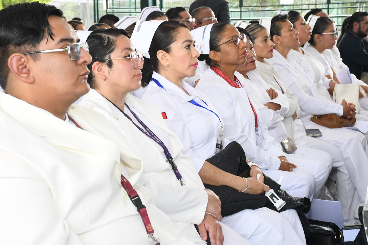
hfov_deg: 26.0
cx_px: 184
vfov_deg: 17.5
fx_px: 797
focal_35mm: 78
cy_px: 122
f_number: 11
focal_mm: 52
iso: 2500
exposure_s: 1/125
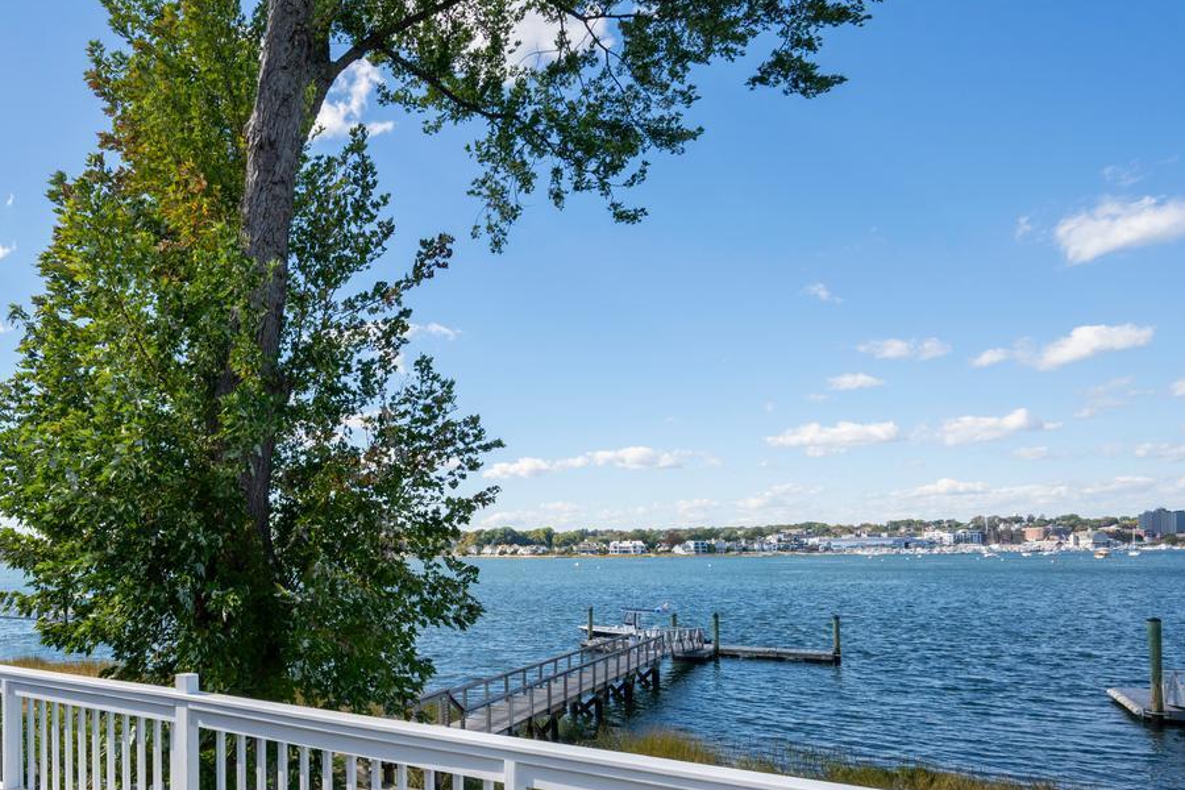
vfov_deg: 50.1
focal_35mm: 25
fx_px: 823
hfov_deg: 64.8
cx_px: 228
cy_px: 546
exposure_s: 1/250
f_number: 9
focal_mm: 15
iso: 250
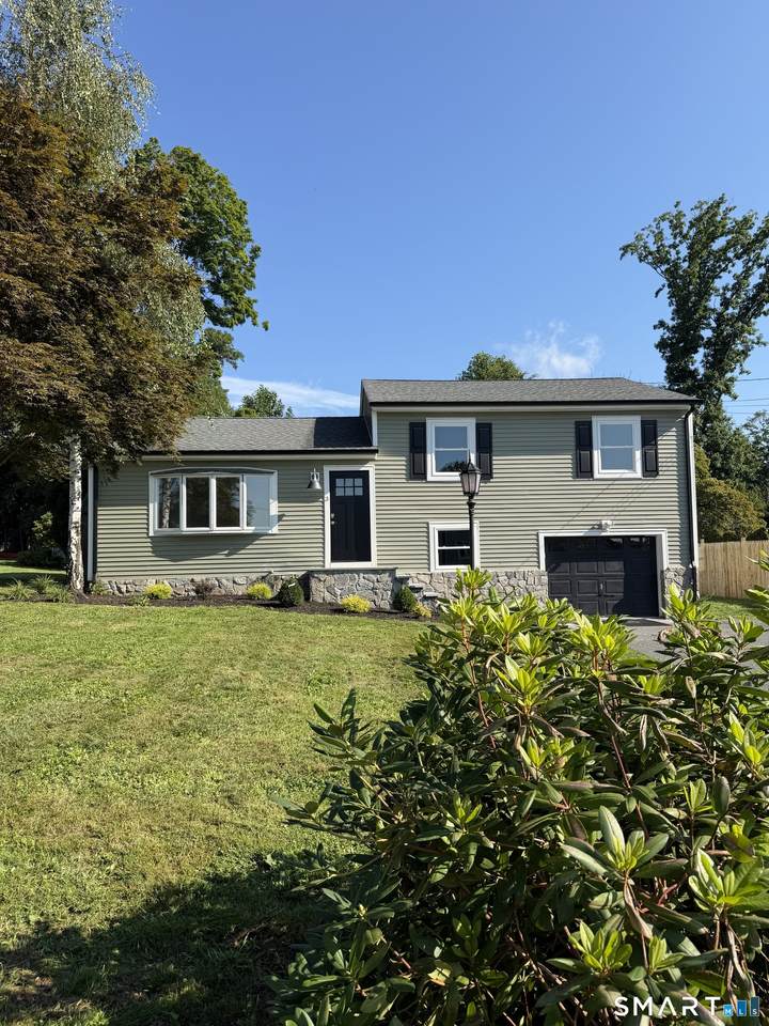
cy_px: 513
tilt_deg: +4.3
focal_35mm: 24
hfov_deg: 56.8
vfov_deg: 71.6
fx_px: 711
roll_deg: +0.7
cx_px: 384
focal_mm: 6.76
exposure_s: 1/3021
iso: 80
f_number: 1.78
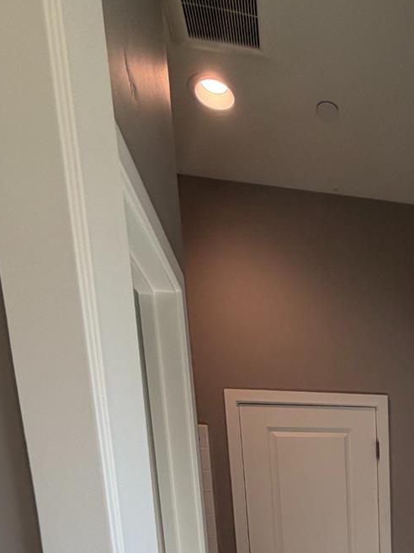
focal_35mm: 32
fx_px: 510
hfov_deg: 39.1
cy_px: 601
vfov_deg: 44.3
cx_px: 414
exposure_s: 1/120
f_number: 2.2
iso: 64
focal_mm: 2.22
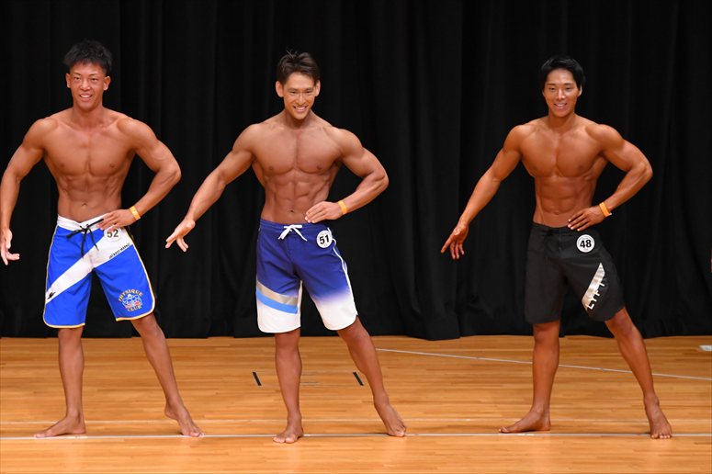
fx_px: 5337
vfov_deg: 5.1
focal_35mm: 270
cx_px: 356
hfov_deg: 7.6
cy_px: 237
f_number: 5.6
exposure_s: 1/400
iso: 4000
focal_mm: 180
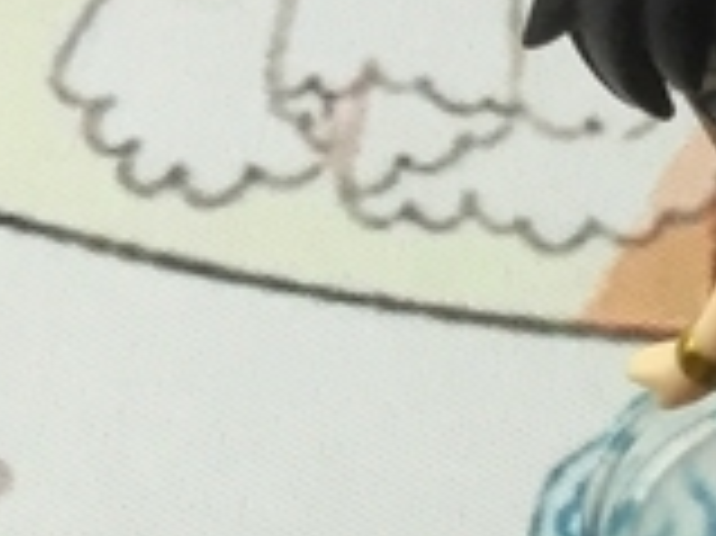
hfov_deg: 8.4
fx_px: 4836
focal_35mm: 234
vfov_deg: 6.1
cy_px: 1135
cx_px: 928
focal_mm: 3.3
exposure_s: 1/40
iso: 25
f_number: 2.4
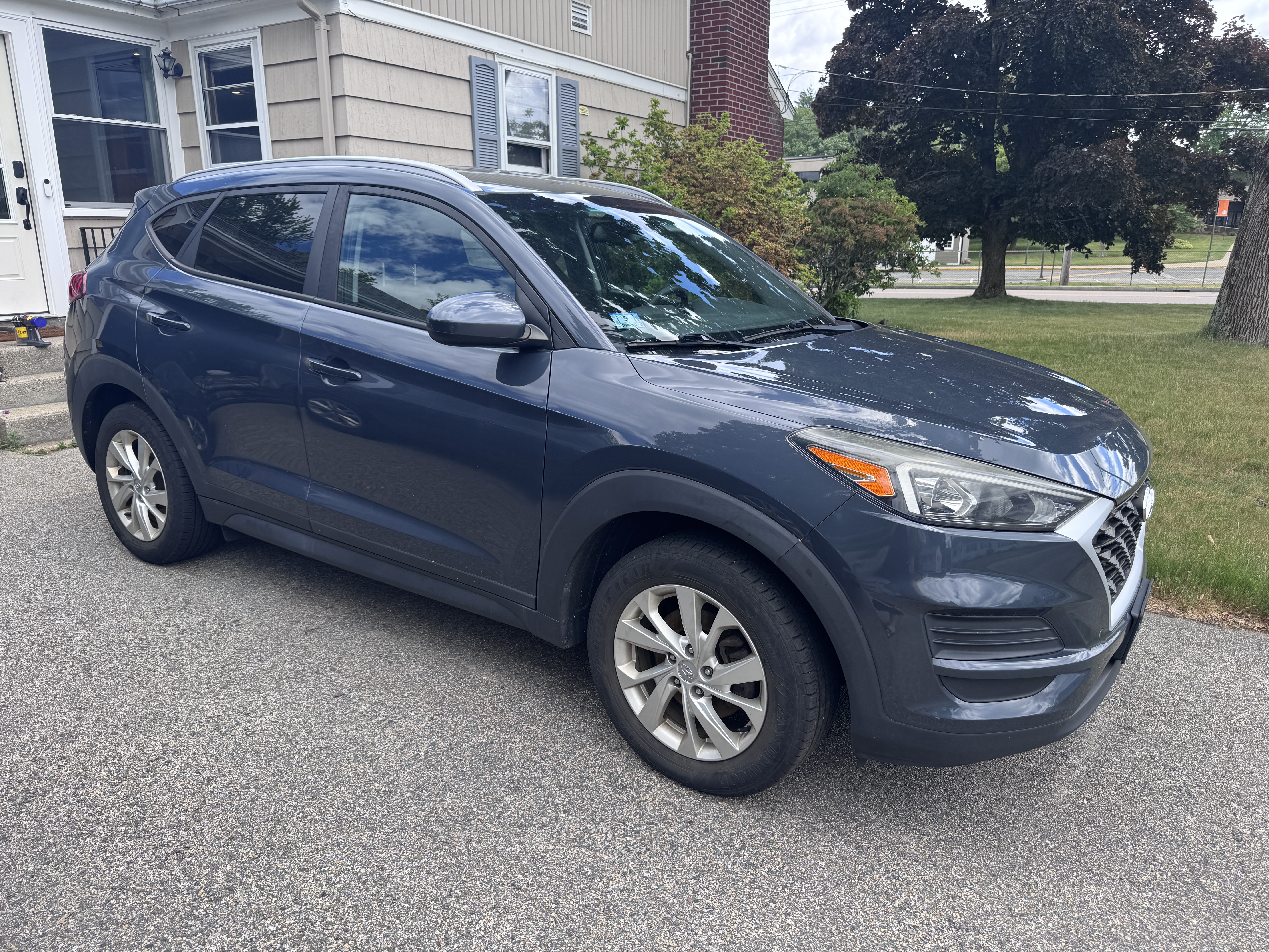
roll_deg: -0.7
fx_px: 880
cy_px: 476
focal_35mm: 24
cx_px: 634
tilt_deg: -16.1
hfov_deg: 71.6
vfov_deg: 56.8
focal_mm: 6.76
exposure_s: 1/1131
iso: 80
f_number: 1.78
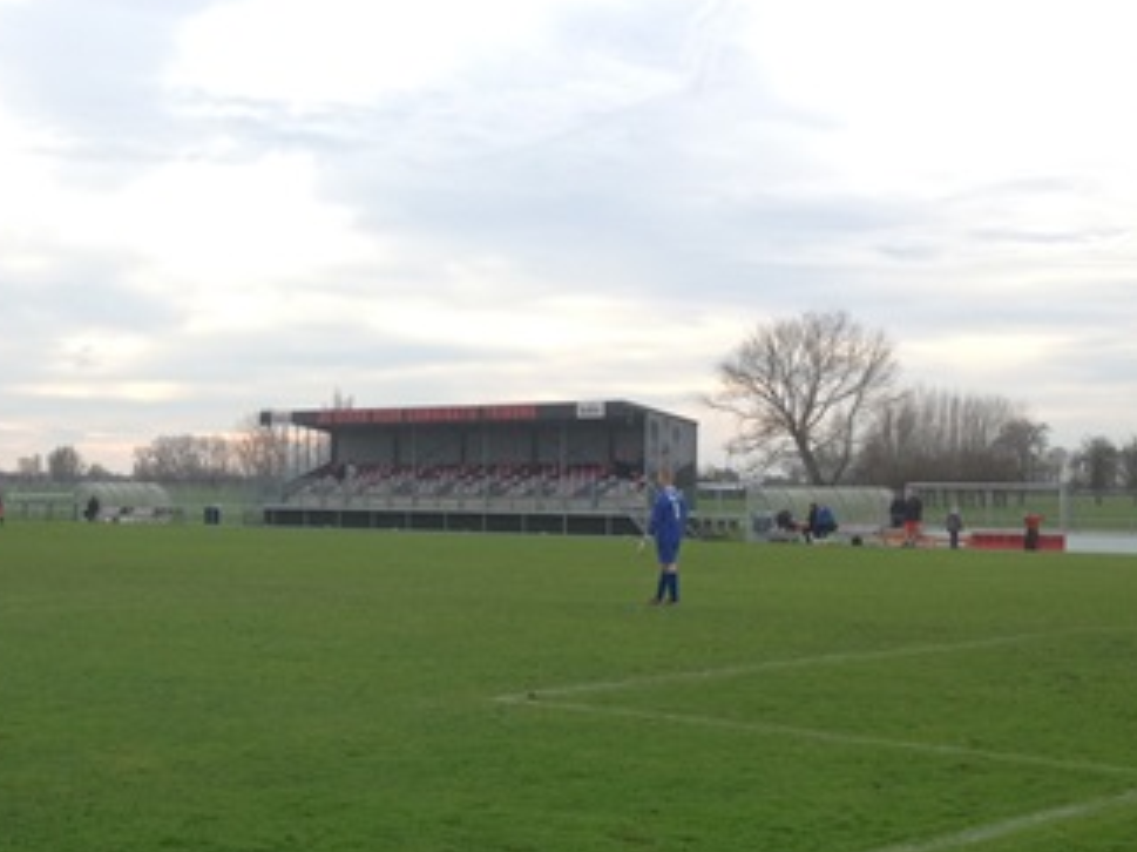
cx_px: 327
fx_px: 2134
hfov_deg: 29.5
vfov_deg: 22.5
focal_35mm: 65
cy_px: 510
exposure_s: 1/272
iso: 50
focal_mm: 4.28
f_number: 2.4
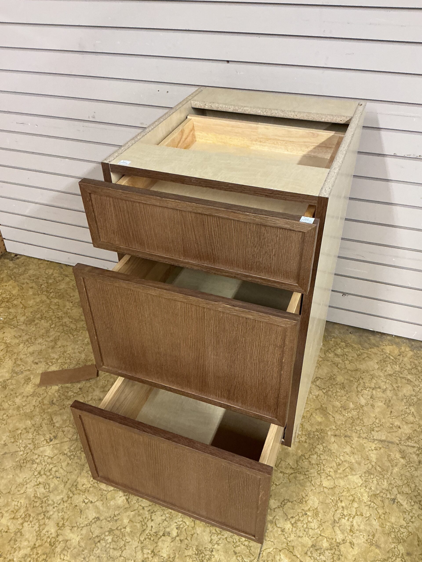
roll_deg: +1.6
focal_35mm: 29
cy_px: 281
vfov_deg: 61.7
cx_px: 211
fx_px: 471
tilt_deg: -38.7
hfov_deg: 48.2
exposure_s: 1/60
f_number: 1.8
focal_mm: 3
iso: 200
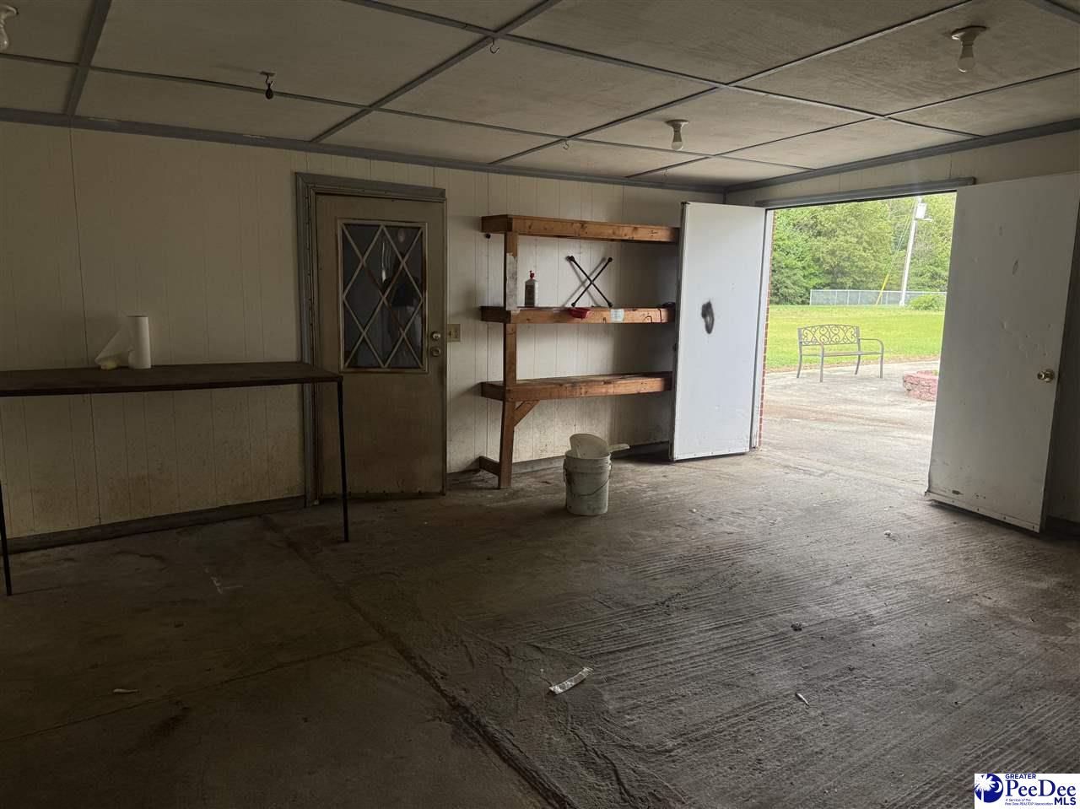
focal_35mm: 24
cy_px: 404
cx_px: 540
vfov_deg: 56.8
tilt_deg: -9.5
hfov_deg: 71.6
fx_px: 749
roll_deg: -1.1
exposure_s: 1/301
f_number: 1.78
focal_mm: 6.76
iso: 80
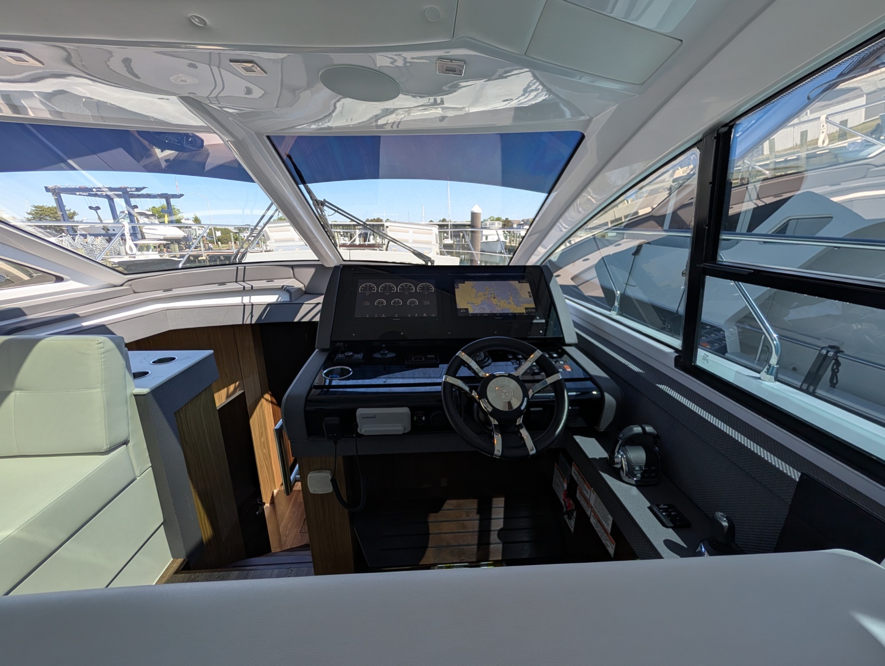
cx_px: 442
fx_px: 307
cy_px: 333
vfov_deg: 94.6
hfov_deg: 110.5
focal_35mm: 12
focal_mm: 2.02
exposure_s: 1/943
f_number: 1.7
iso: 45
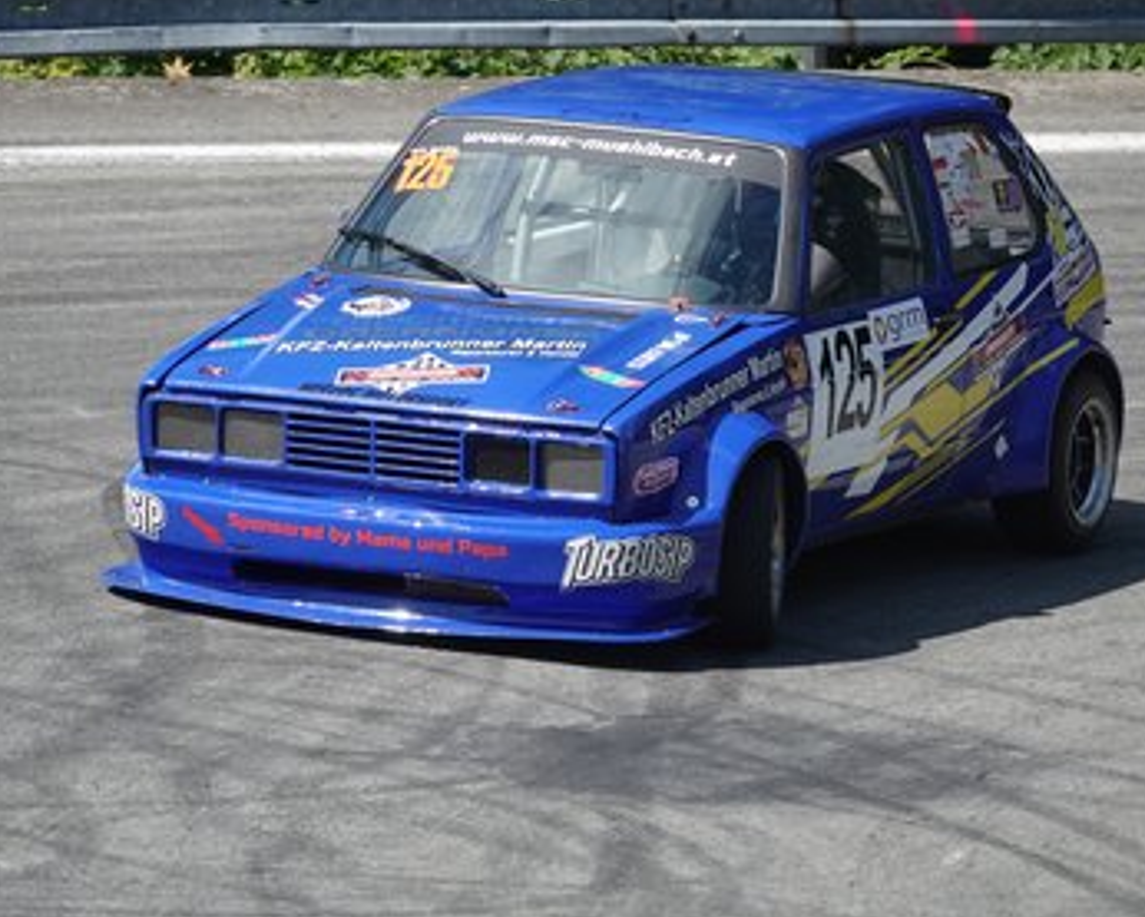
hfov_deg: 4.9
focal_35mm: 391
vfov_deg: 4.0
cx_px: 566
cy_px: 487
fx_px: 13254
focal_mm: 117.29
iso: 125
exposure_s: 1/800
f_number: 4
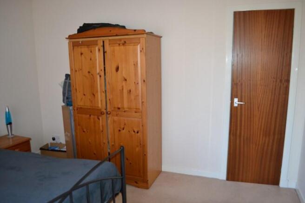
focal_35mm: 27
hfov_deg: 67.4
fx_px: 229
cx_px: 152
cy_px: 102
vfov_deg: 47.9
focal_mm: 18
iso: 1800
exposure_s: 1/60
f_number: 3.5
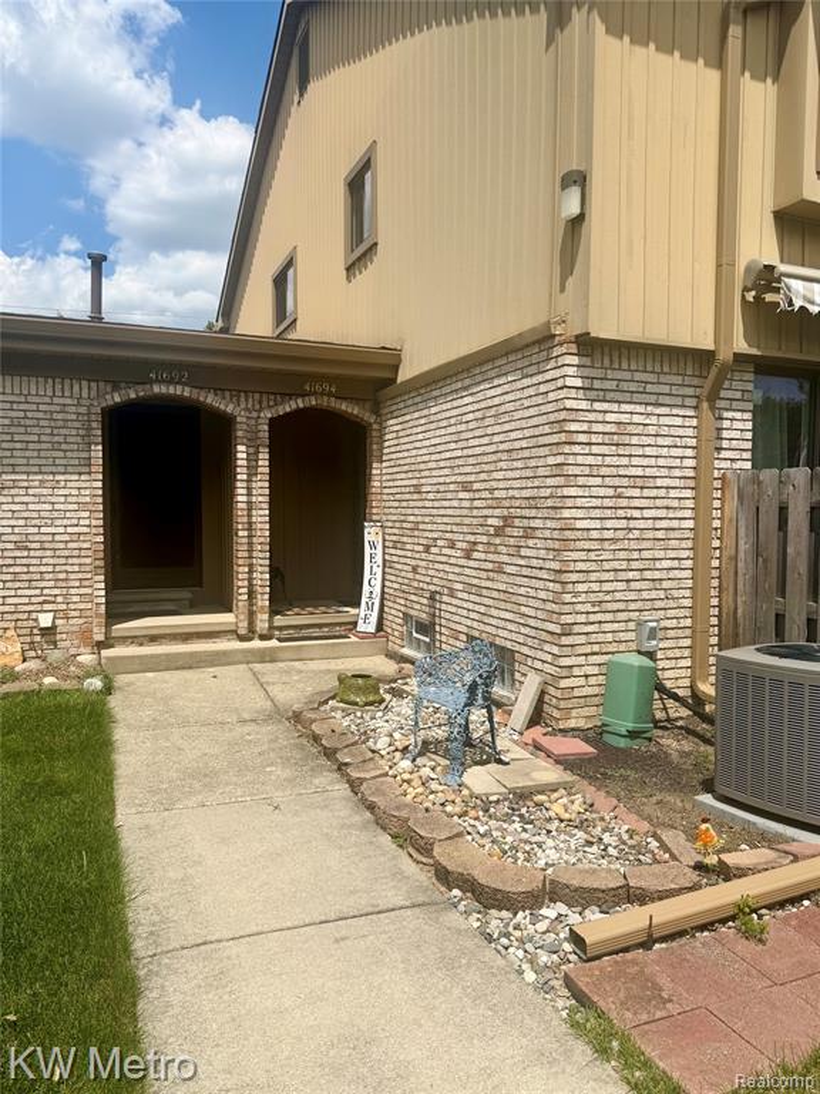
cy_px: 547
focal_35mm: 24
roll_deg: -0.4
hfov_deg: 56.8
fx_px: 758
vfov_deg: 71.6
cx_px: 410
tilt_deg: -3.2
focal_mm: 6.76
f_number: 1.78
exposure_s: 1/8130
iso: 80
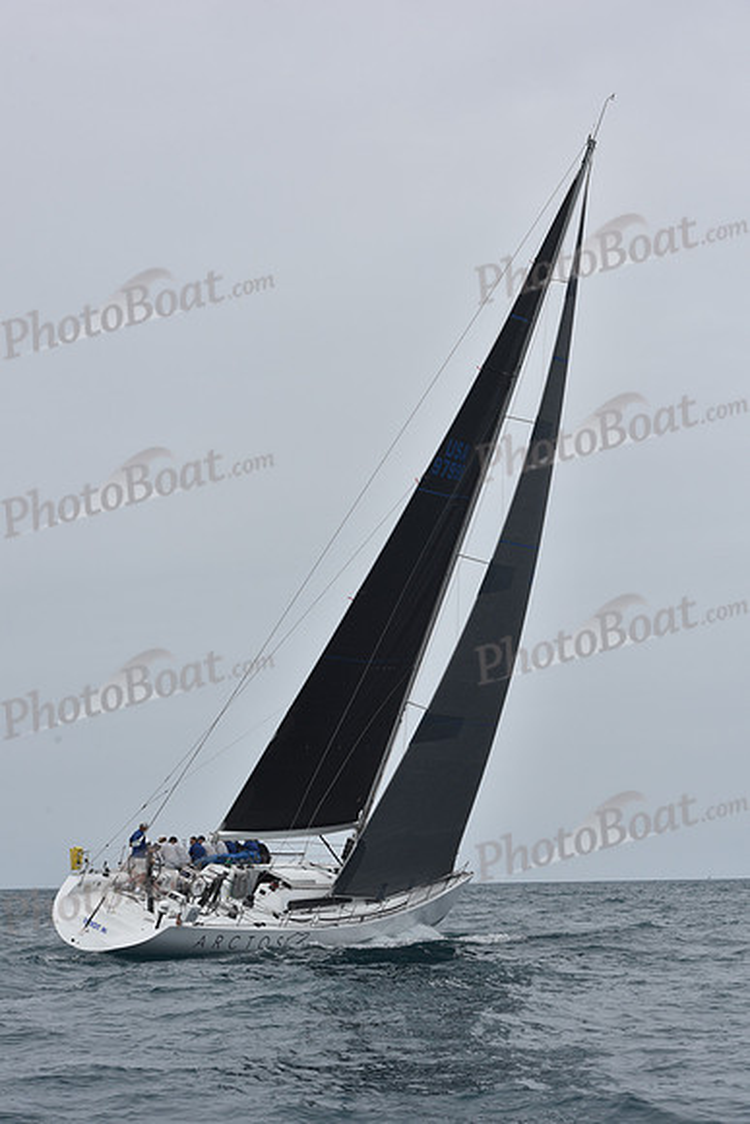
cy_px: 562
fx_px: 2186
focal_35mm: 70
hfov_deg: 19.5
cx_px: 375
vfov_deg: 28.8
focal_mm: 70
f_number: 10
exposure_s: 1/800
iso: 250
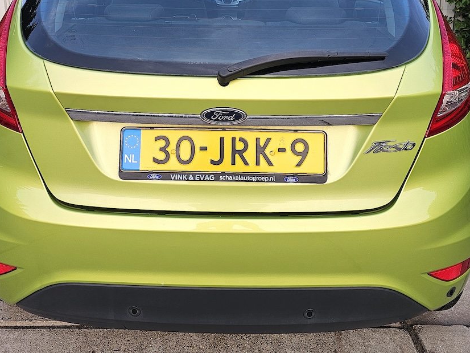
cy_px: 79
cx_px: 223
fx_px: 529
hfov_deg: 47.9
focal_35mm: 39
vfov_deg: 35.8
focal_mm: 6.3
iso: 100
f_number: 1.7
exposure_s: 1/180
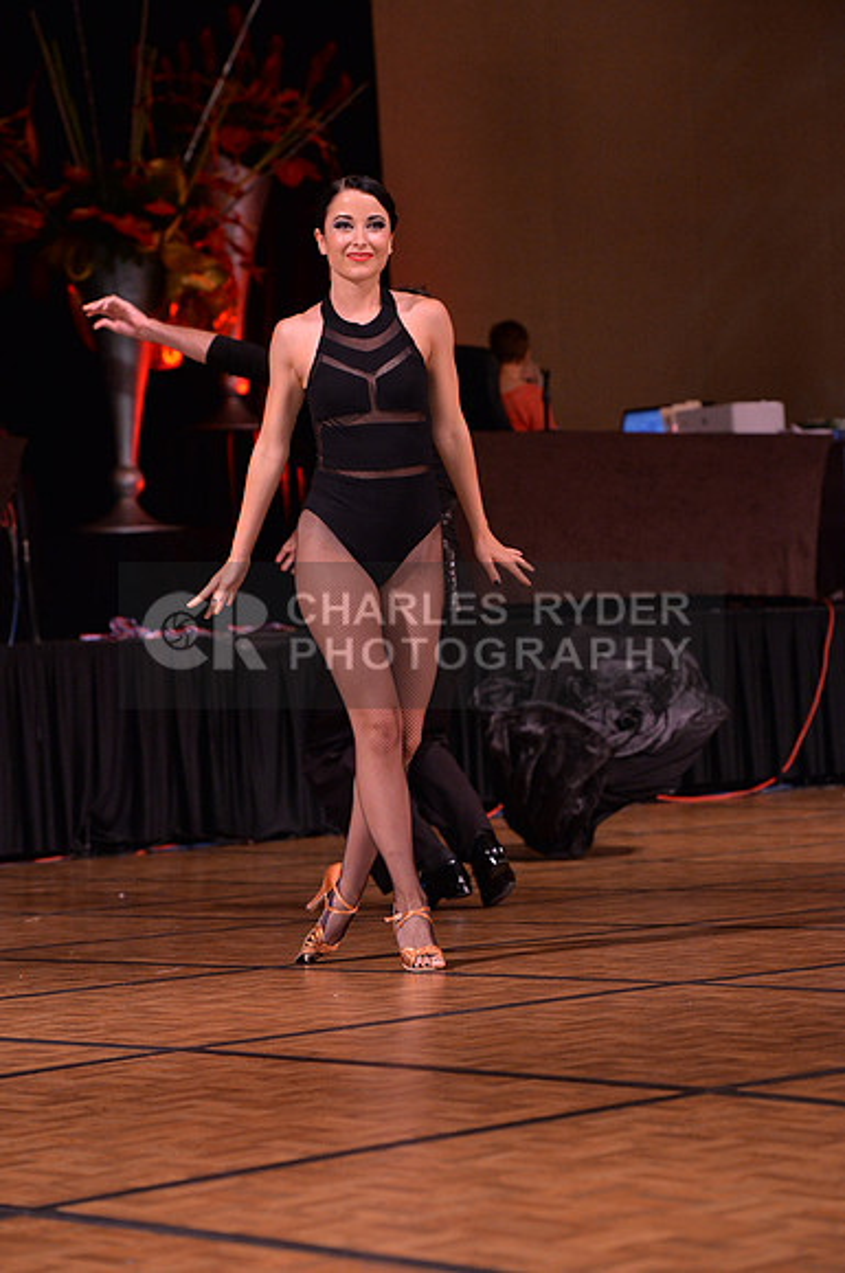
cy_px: 636
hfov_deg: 12.2
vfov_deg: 18.3
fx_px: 3955
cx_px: 422
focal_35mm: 112
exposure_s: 1/250
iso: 2000
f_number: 5
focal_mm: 112
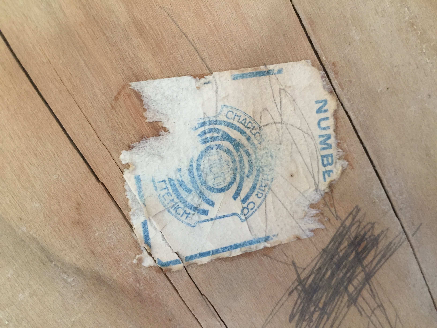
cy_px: 164
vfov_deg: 48.2
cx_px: 218
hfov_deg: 61.7
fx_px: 366
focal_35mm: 29
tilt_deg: -53.0
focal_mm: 4.15
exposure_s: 1/30
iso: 50
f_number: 2.2
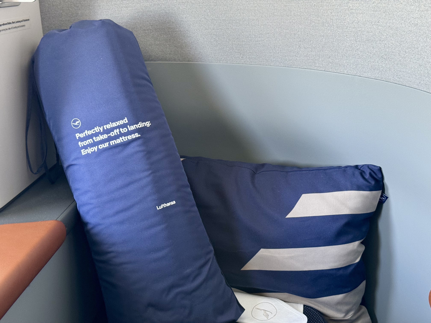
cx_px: 216
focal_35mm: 48
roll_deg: +0.5
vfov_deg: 30.3
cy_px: 162
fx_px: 598
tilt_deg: -18.0
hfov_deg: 39.7
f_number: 1.78
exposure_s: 1/45
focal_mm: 6.76
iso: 250
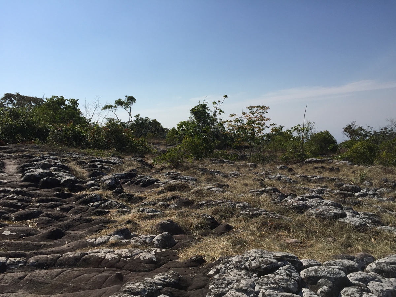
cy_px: 148
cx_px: 198
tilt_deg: -2.7
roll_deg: +2.5
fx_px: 332
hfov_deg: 61.7
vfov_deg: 48.2
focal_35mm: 29
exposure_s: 1/3968
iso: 32
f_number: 2.2
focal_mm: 4.15
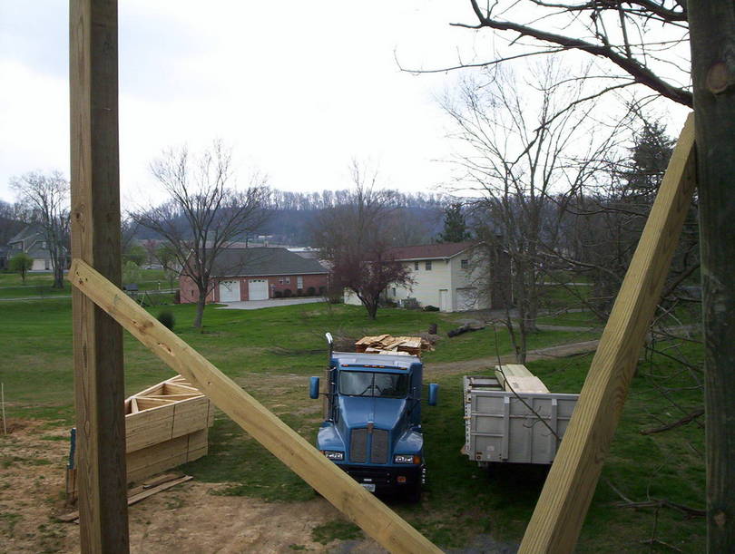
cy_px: 277
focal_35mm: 38
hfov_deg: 48.9
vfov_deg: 37.8
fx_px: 809
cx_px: 368
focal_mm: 4.99
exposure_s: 1/116
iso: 100
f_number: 4.5
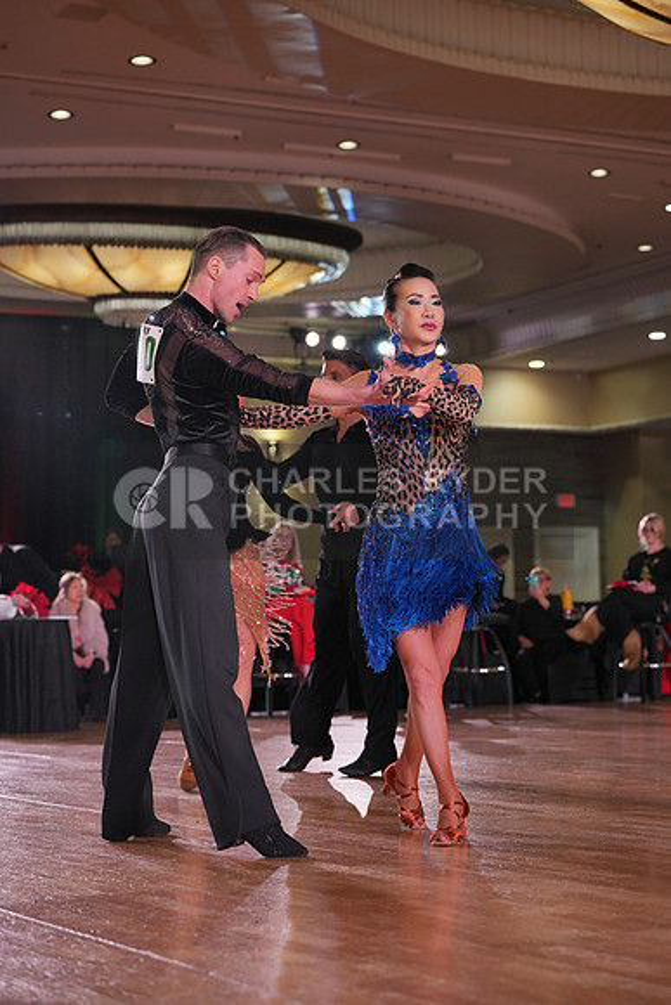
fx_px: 1956
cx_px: 336
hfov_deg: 19.5
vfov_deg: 28.8
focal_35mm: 70
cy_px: 502
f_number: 4
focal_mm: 70
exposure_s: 1/400
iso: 1000
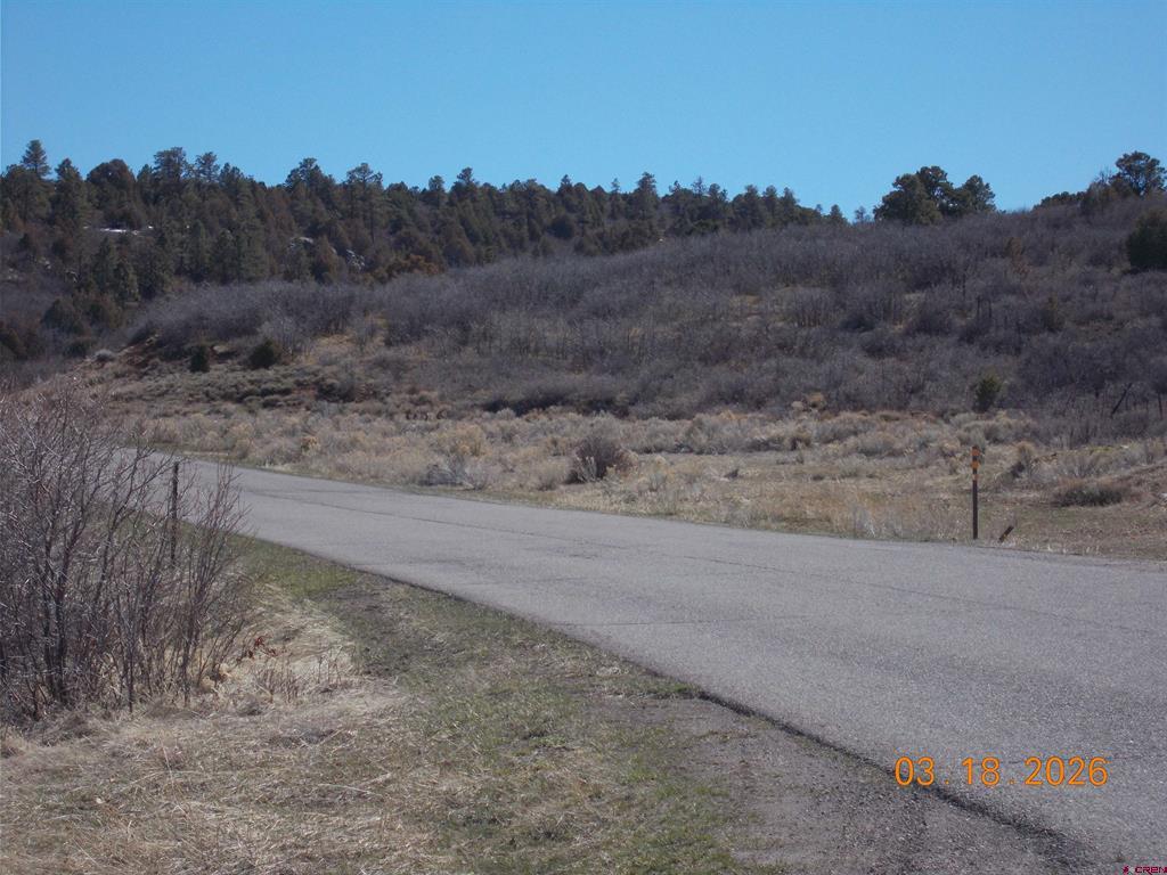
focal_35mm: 113
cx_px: 584
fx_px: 3810
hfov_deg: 17.4
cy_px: 438
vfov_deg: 13.1
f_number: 6
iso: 80
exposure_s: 1/400
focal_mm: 20.1
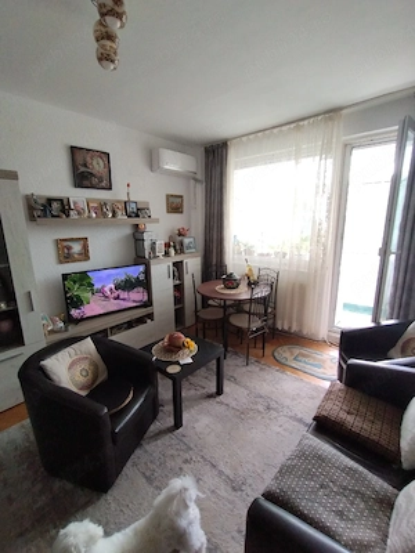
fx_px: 256
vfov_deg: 94.5
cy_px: 276
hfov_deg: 78.1
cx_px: 208
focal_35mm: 16
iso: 211
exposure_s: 1/20
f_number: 2.2
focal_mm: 1.66
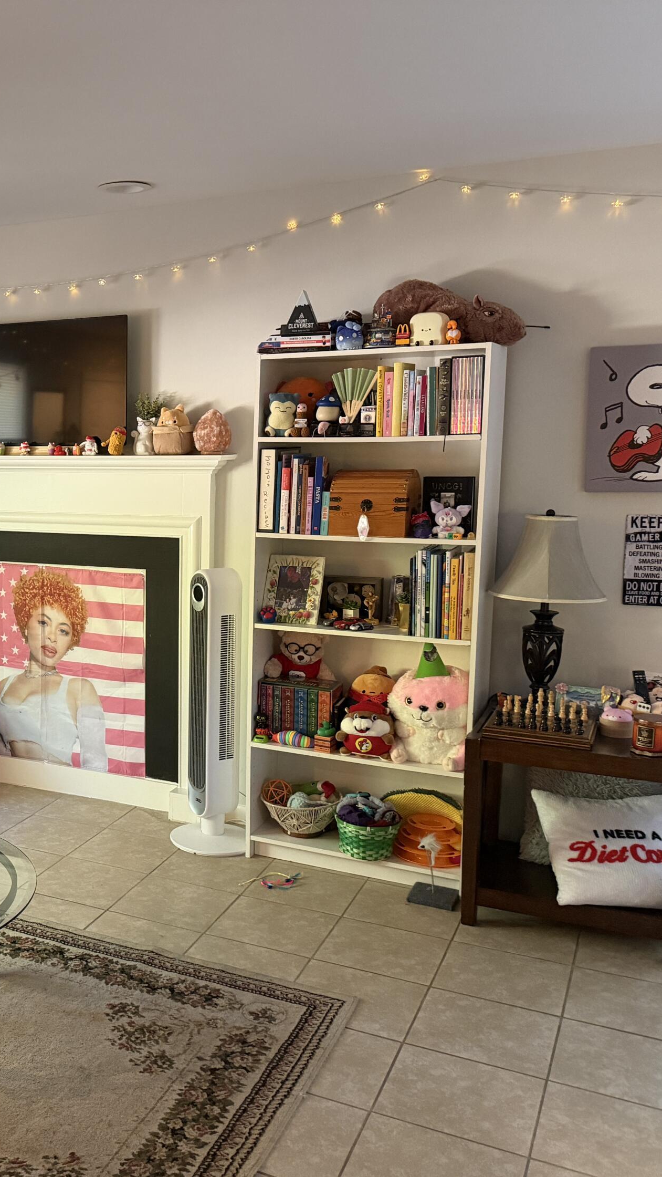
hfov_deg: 31.7
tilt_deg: -6.7
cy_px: 588
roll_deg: +0.5
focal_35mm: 35
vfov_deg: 56.6
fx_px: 1092
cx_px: 33
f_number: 1.78
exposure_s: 1/40
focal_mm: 6.76
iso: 640
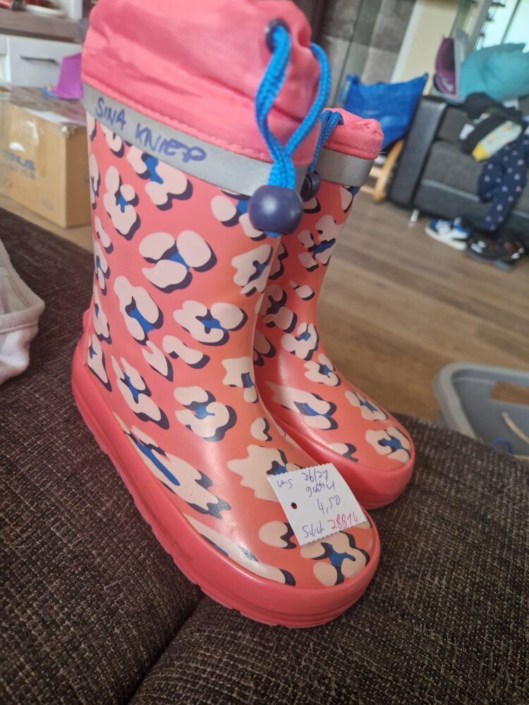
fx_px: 469
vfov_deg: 73.9
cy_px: 352
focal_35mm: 23
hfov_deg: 58.9
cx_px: 264
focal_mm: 5.4
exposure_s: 1/100
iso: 250
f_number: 1.8
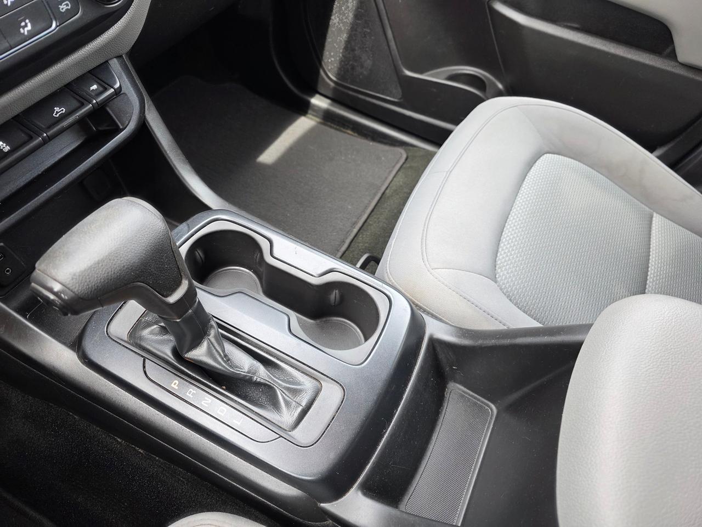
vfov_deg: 58.9
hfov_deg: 73.9
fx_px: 466
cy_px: 264
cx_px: 351
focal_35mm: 23
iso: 100
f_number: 1.7
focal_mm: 6.3
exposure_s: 1/180
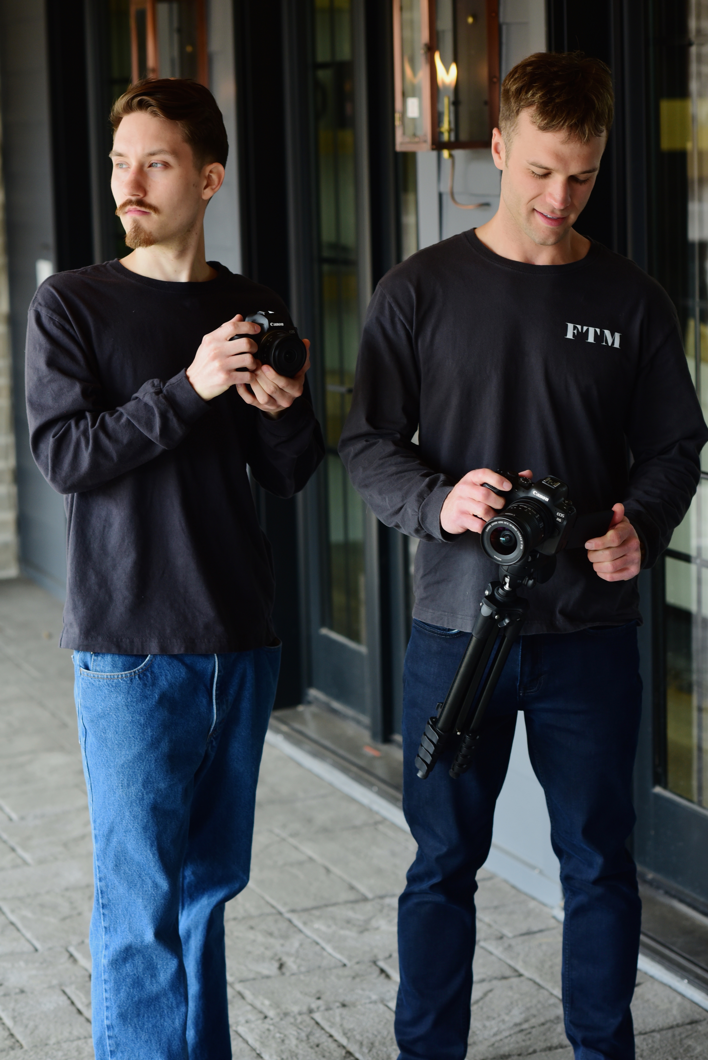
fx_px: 2505
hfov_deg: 16.1
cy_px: 530
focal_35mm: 85
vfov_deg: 23.9
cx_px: 354
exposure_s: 1/400
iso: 800
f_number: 4
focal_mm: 85
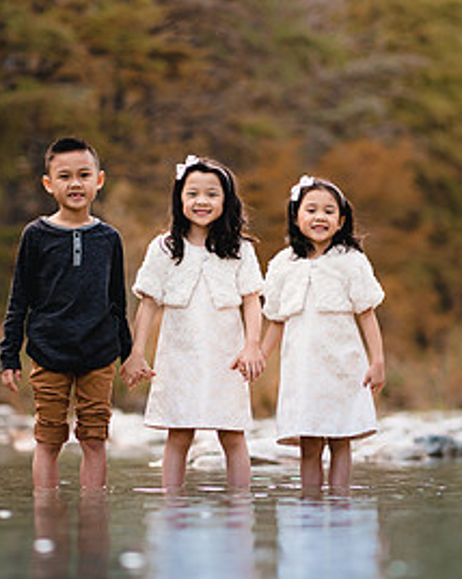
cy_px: 280
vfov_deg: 11.2
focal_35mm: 173
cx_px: 220
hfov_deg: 8.9
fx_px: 2960
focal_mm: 85
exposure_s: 1/320
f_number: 1.8
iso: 160
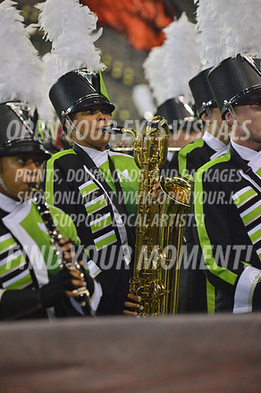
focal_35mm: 246
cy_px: 196
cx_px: 128
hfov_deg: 5.6
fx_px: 2679
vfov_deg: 8.4
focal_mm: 240
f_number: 5.6
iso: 2000
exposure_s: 1/640
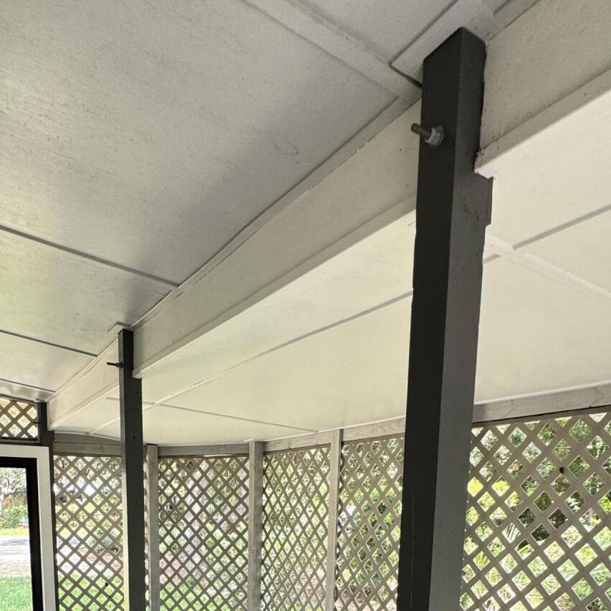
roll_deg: +0.4
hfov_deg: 55.1
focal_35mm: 29
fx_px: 579
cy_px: 595
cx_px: 234
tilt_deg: -10.0
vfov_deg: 47.4
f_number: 2.2
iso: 80
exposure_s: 1/99
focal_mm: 2.22
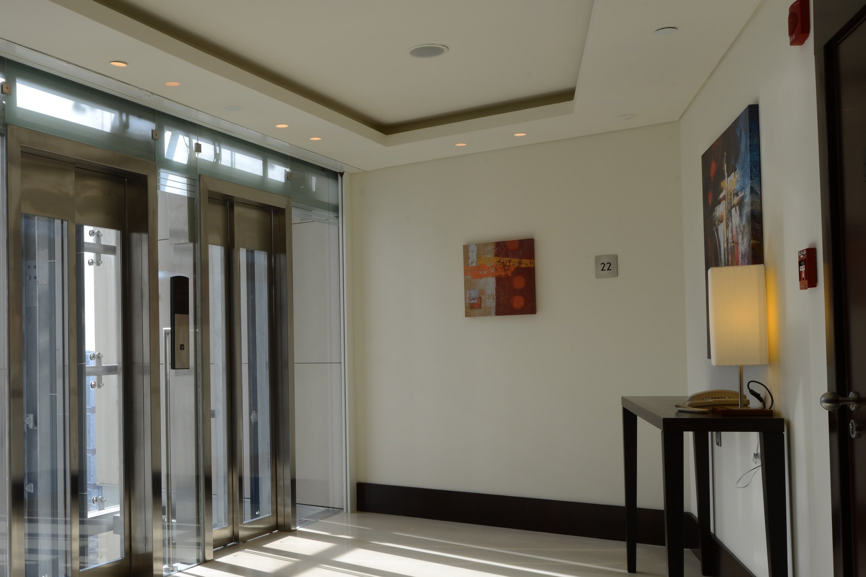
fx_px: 962
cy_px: 327
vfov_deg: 33.4
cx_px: 261
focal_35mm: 40
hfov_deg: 47.3
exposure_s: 1/10
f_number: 18
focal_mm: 24
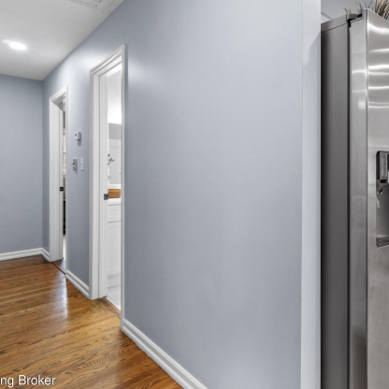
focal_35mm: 23
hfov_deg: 63.9
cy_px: 167
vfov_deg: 66.9
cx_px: 284
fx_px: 292
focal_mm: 10
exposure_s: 1/2
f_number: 10
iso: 400
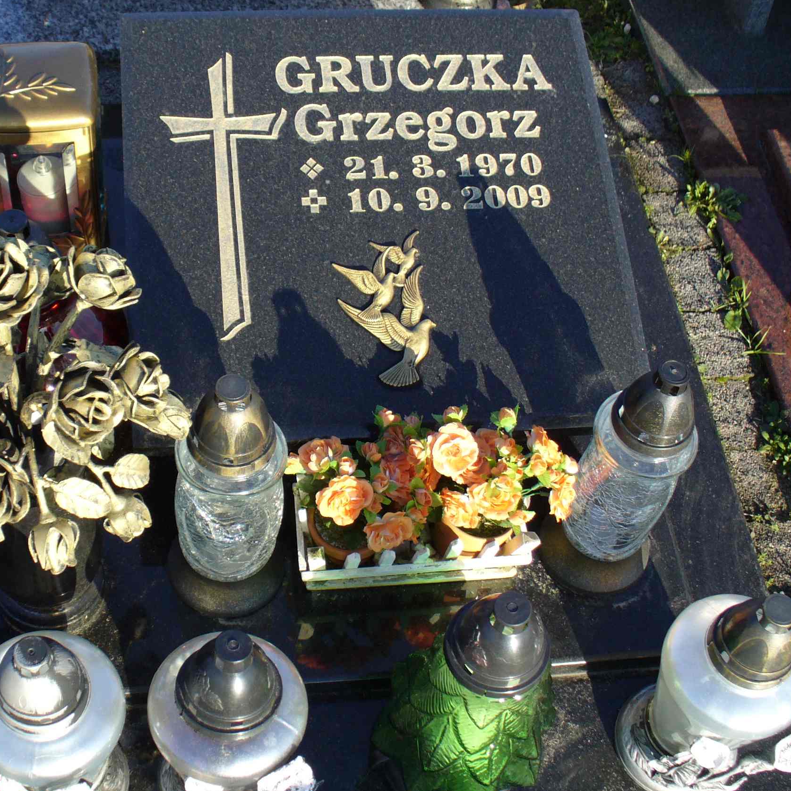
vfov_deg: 34.0
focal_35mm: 50
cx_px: 313
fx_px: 1293
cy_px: 359
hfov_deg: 33.9
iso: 80
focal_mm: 6.1
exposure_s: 1/400
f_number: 2.8
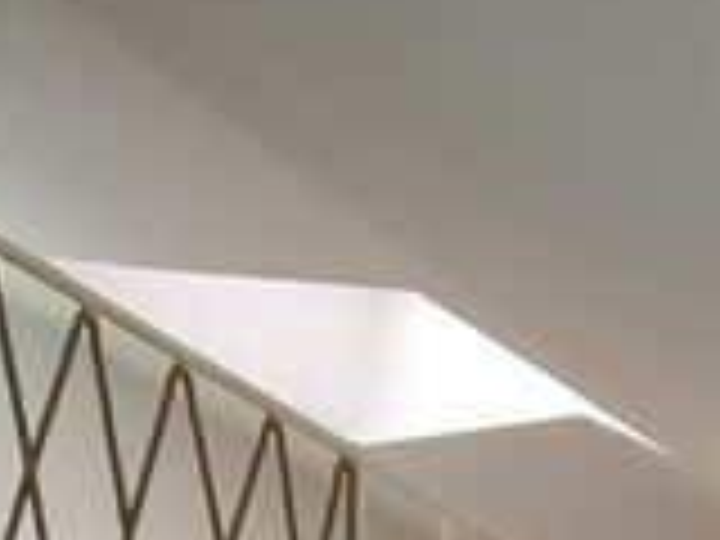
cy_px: 1624
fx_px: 1726
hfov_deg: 23.1
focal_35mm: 83
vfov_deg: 11.1
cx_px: 621
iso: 320
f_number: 2.2
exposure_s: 1/33
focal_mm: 2.2
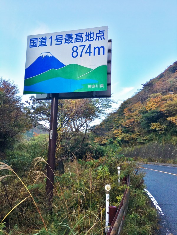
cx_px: 88
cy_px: 118
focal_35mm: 29
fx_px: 198
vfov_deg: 61.7
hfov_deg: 48.2
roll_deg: -0.7
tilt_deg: +9.8
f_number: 2.2
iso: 25
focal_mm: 4.15
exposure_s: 1/282
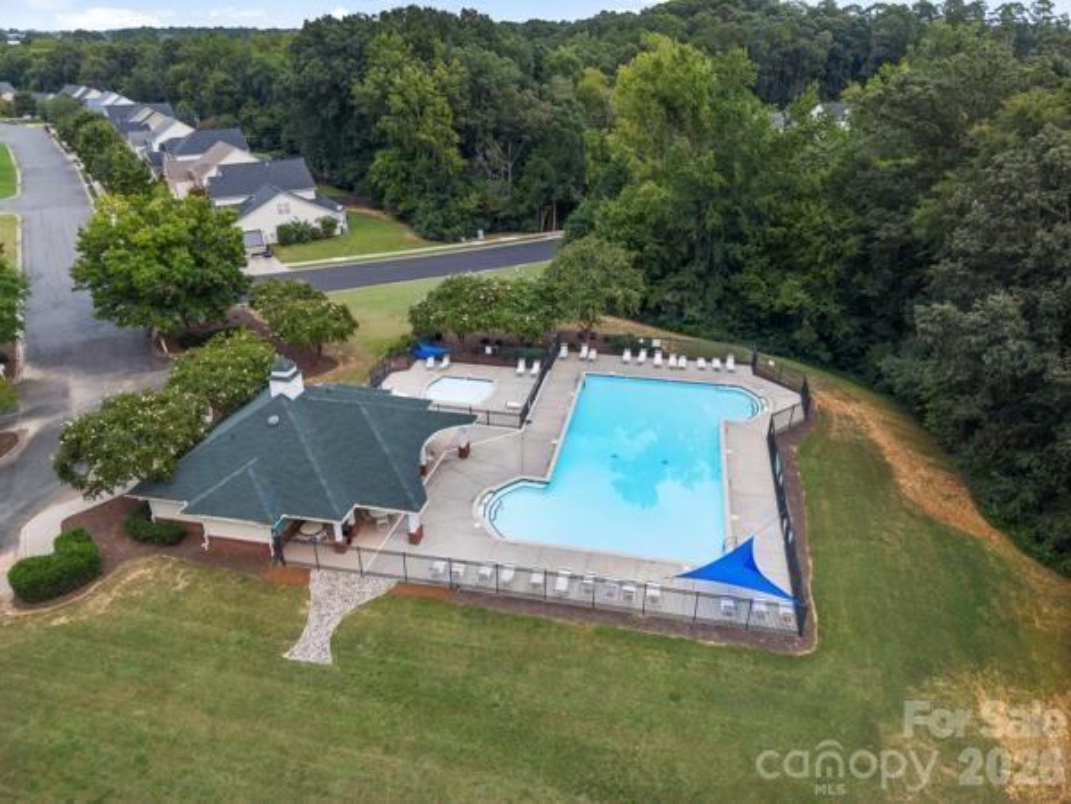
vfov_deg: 56.8
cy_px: 402
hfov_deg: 71.6
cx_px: 536
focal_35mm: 24
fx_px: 743
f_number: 1.8
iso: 200
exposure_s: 1/25
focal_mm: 8.67
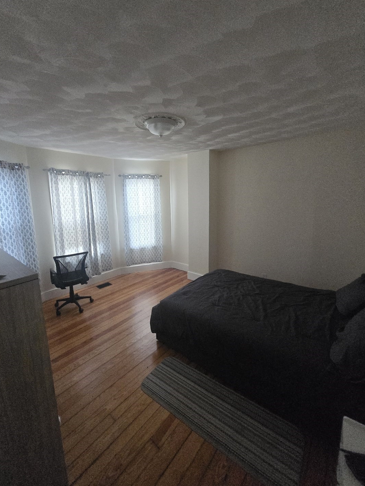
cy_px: 229
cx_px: 176
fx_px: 197
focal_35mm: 14
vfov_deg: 101.9
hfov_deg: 85.7
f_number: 2.2
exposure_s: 1/60
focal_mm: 1.7
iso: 800
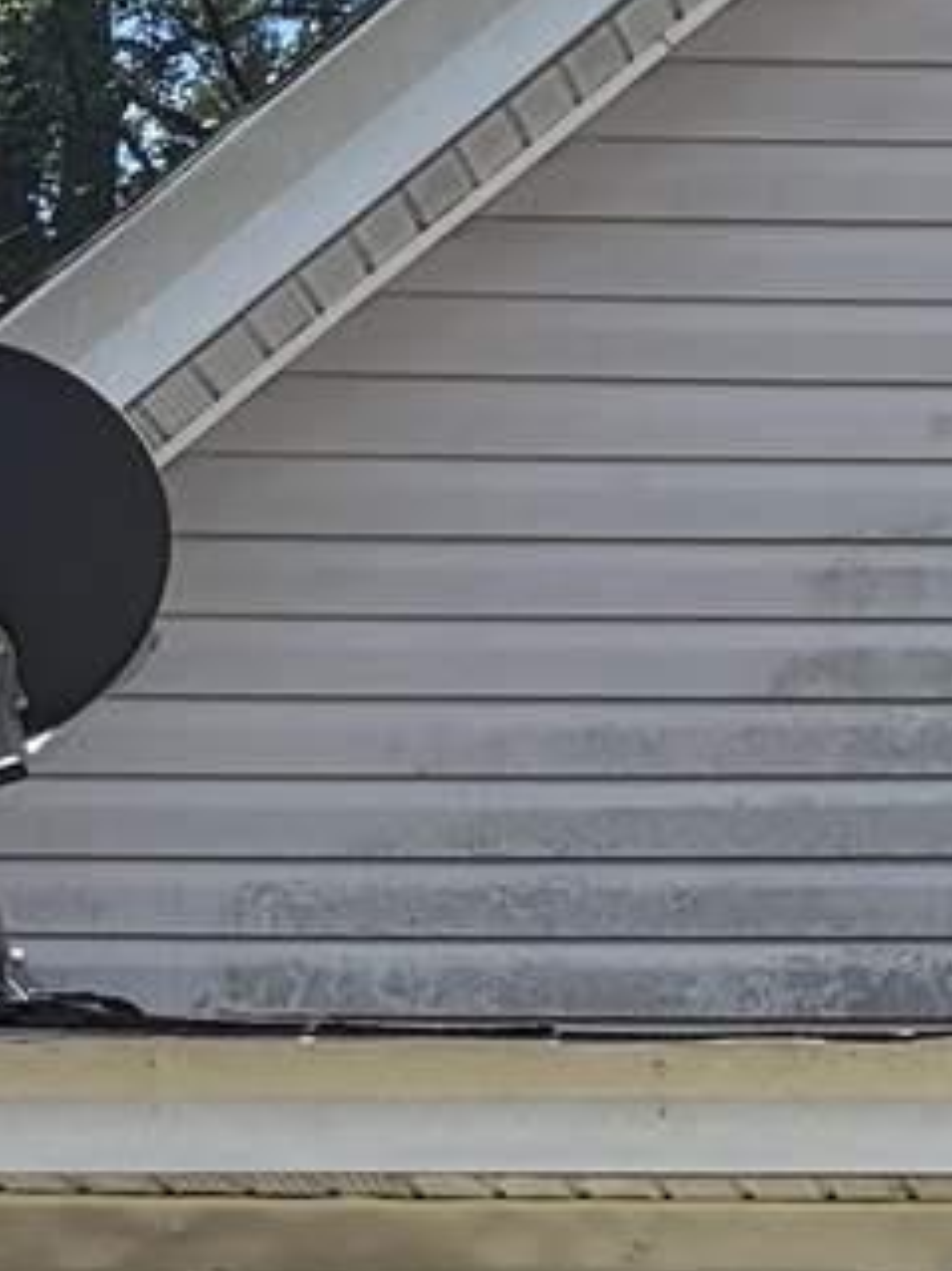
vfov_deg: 10.0
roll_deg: -0.9
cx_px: 1876
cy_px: 2251
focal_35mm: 188
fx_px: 6898
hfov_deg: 7.6
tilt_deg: +7.0
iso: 50
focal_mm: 5.96
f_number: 1.6
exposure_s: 1/1751
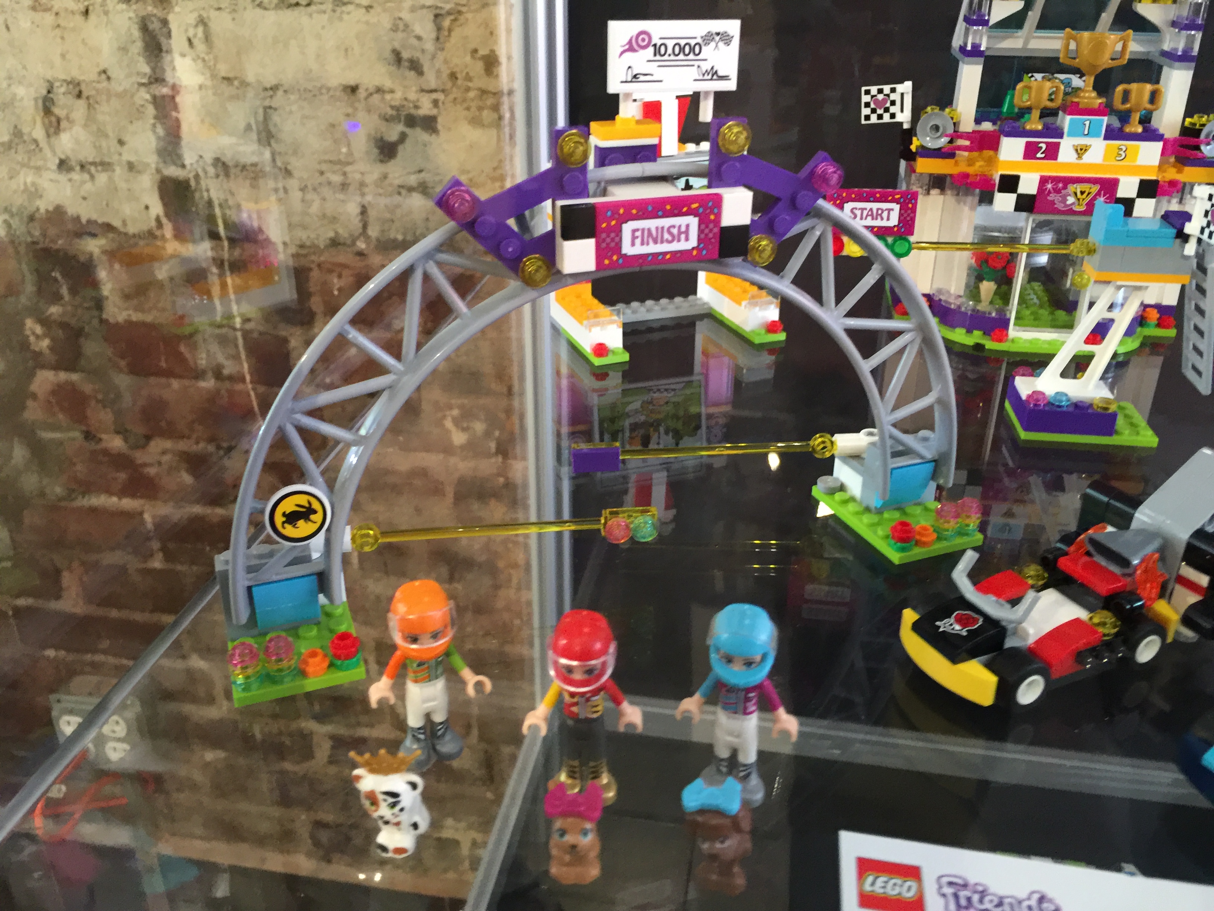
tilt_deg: -26.6
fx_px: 1017
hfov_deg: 61.7
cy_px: 456
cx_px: 607
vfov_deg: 48.2
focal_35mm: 29
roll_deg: -0.2
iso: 125
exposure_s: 1/10
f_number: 2.2
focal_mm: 4.15
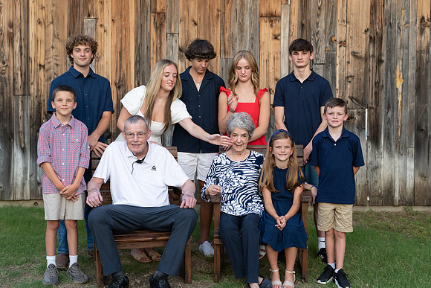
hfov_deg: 36.6
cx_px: 218
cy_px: 142
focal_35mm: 54
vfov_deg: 24.9
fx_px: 651
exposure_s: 1/800
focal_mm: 50
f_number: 2.2
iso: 200
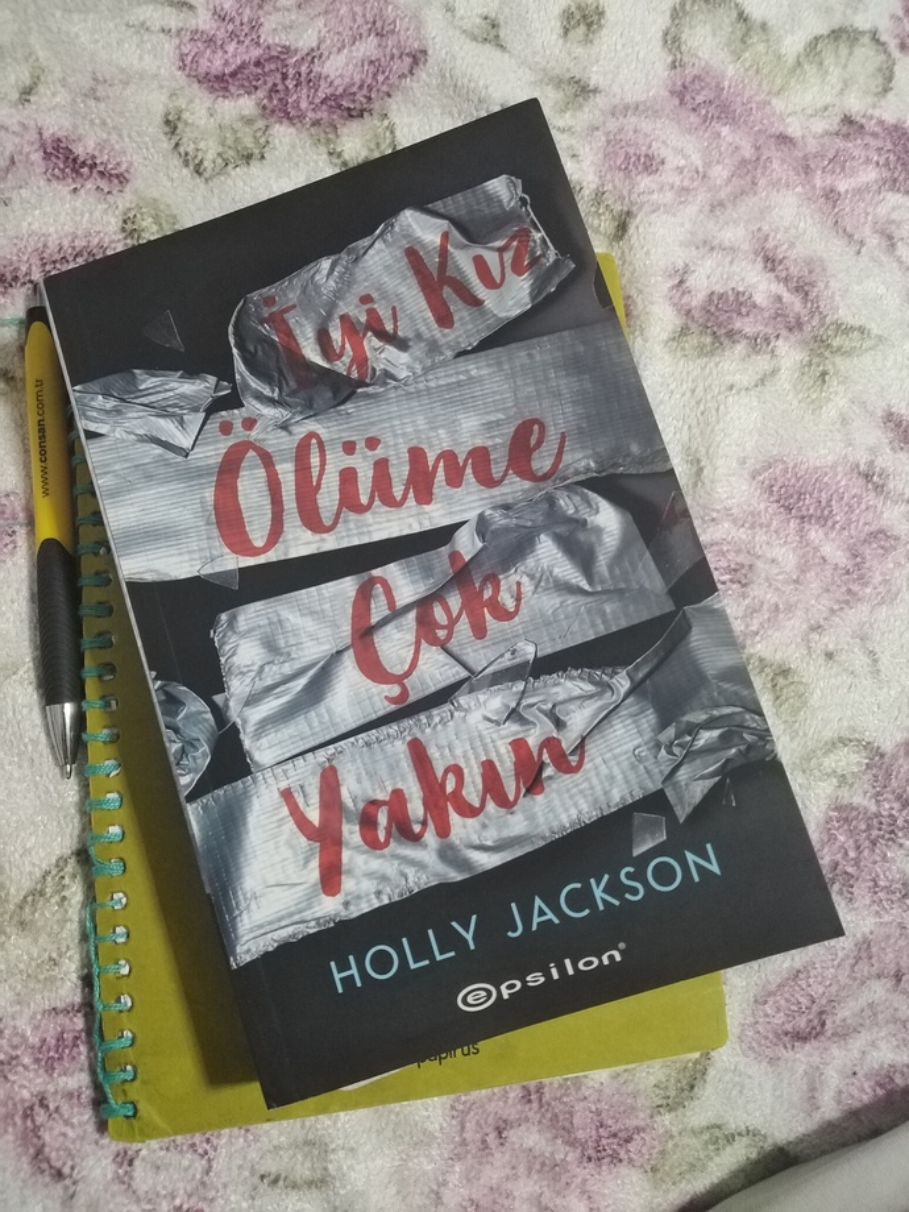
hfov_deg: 53.1
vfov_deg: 67.3
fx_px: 910
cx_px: 454
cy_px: 606
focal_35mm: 26
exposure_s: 1/20
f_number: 1.8
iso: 417
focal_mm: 3.62
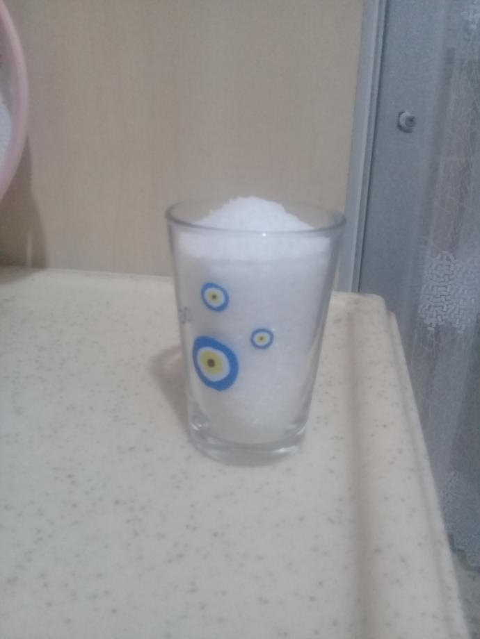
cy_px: 320
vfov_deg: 58.4
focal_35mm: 31
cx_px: 240
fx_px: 573
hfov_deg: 45.4
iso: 500
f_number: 2.2
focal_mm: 3.3
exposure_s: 1/17
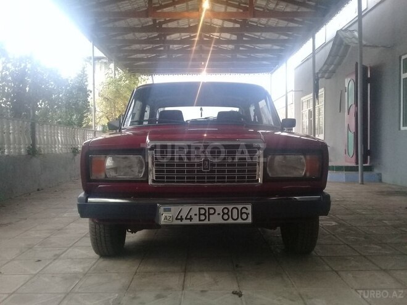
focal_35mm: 31
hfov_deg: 58.4
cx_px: 204
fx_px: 364
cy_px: 152
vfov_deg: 45.4
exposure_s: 1/33
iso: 200
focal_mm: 3.3
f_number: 2.2
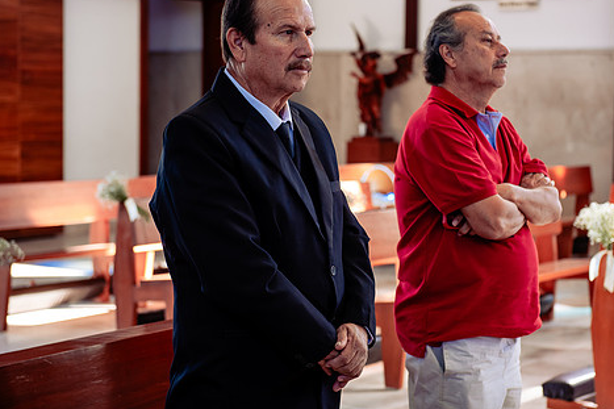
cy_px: 173
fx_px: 1398
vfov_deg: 16.6
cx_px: 379
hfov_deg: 24.7
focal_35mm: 82
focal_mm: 66
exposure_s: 1/100
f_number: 4
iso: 400
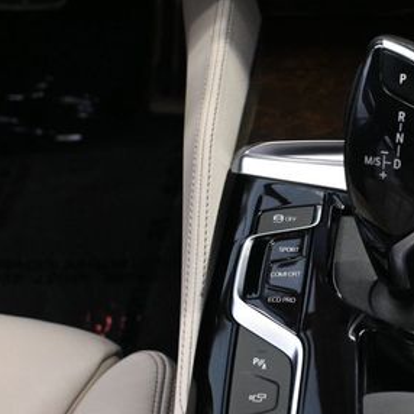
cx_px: 459
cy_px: 236
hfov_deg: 17.8
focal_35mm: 94
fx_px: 1271
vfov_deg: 18.5
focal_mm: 33
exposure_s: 1/60
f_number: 5
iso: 5000
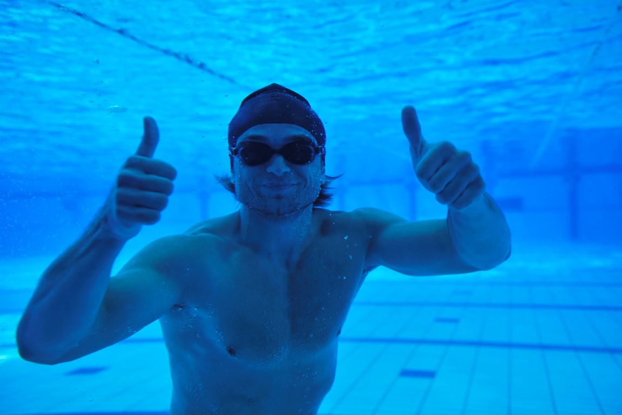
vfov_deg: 41.1
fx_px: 553
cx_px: 311
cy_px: 208
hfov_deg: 58.7
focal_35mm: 32
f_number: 3.5
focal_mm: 32
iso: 100
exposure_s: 1/200
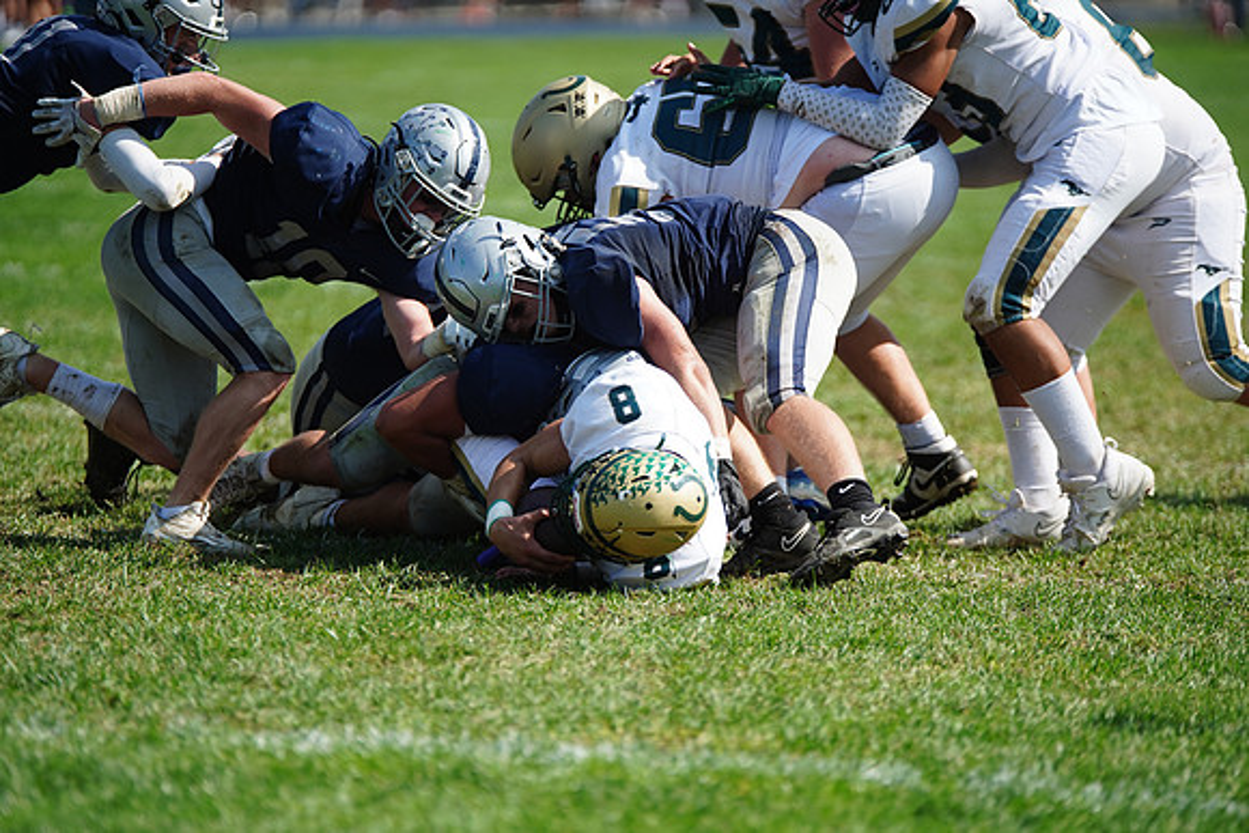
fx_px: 8571
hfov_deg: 8.3
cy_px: 416
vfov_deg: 5.6
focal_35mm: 247
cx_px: 624
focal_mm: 247
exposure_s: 1/4000
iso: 400
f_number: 2.8
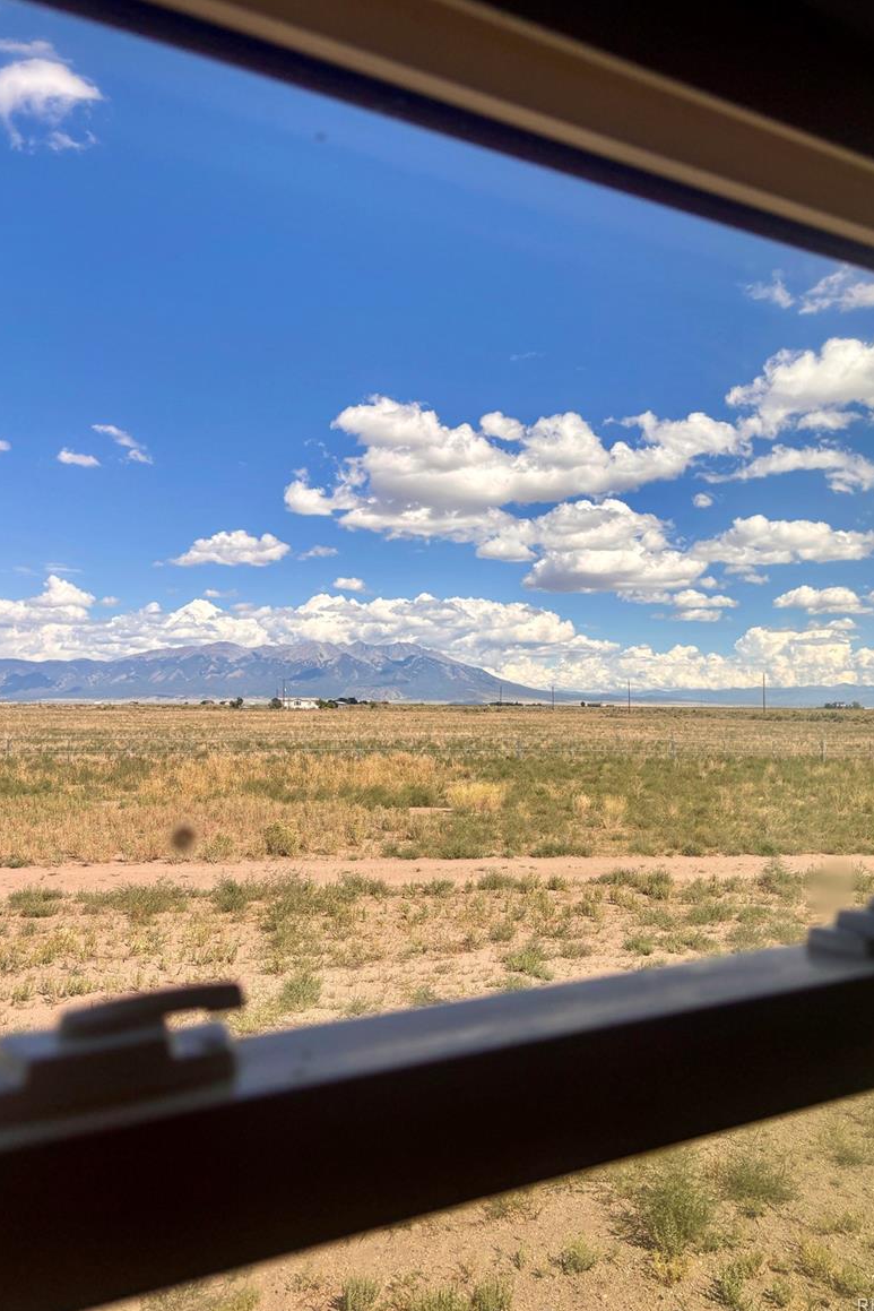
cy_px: 641
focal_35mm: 28
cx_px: 449
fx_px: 1019
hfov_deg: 46.4
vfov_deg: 65.5
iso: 50
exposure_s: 1/5076
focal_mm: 5.96
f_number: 1.6
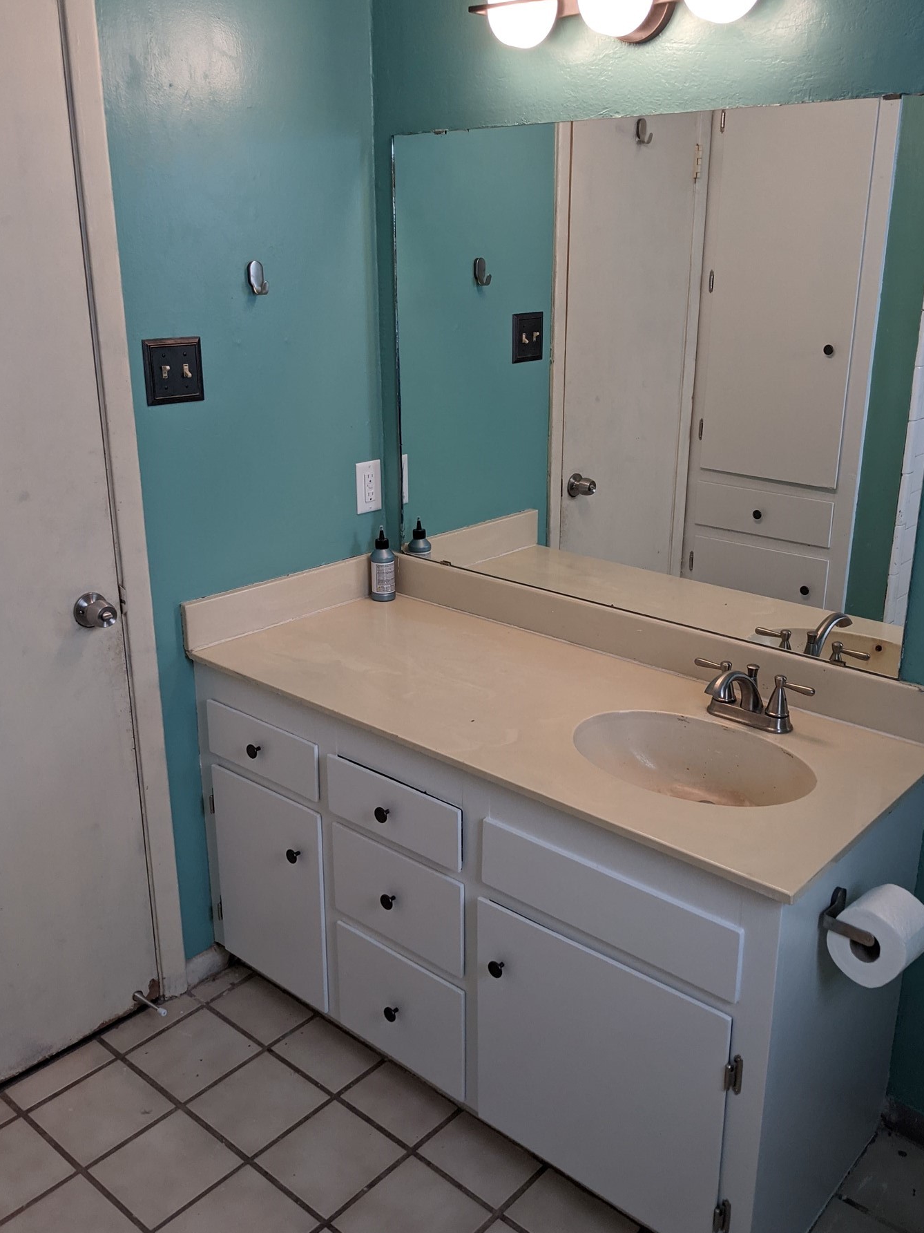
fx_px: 1103
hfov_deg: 45.4
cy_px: 596
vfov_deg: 58.3
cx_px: 479
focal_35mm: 31
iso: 97
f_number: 1.73
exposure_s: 1/120
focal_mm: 4.38
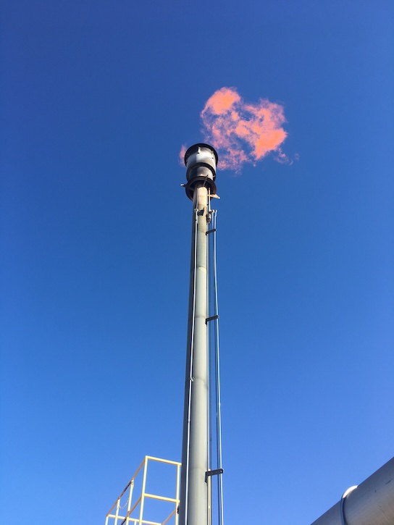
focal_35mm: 29
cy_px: 262
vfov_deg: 61.7
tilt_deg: +50.7
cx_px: 197
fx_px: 440
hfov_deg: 48.2
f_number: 2.2
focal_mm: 4.15
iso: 25
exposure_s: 1/810
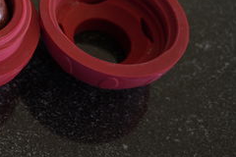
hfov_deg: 18.0
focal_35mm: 100
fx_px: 656
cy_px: -4
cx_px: -130
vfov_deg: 13.5
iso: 320
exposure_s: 1/125
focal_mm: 32
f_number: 2.8
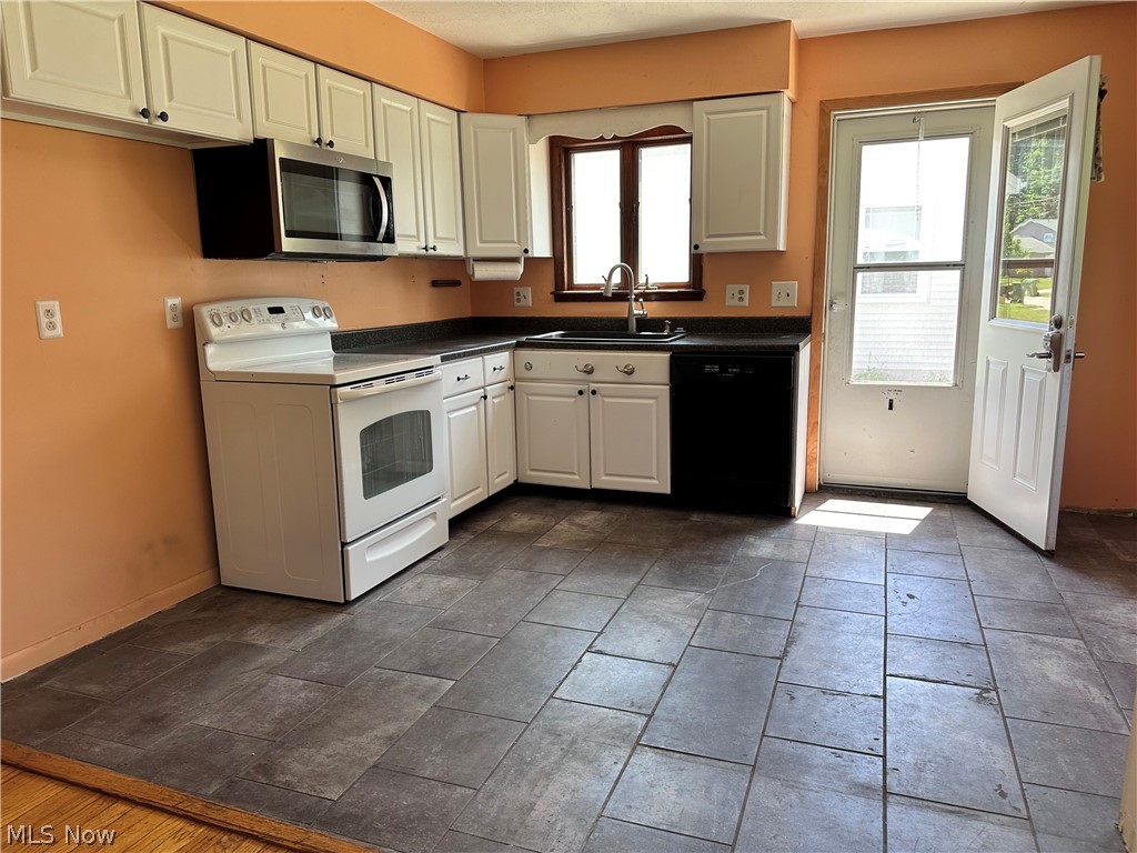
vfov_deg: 56.8
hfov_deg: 71.6
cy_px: 426
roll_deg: +0.5
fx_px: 788
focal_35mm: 24
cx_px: 568
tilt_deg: -10.5
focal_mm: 6.86
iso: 100
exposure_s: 1/121
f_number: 1.78
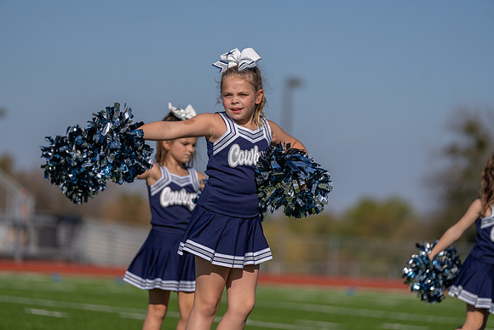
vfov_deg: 6.9
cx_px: 247
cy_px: 165
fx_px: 2745
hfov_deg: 10.3
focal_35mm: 200
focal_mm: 200
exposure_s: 1/4000
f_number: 2.8
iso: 100
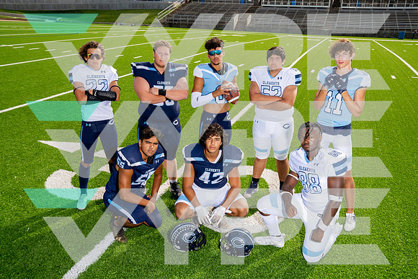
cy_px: 140
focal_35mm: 33
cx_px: 209
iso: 100
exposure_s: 1/250
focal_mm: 33
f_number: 6.3
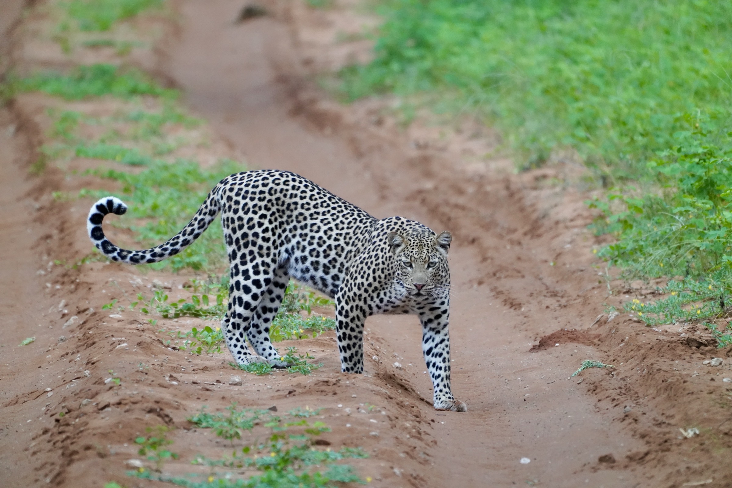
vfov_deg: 1.7
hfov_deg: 2.6
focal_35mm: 800
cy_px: 244
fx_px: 16265
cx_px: 366
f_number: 11
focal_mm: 800
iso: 6400
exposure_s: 1/400
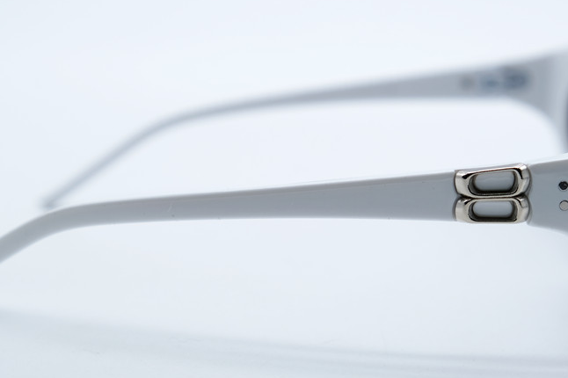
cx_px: 313
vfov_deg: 12.1
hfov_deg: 18.1
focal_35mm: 113
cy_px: 209
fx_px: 1782
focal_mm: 48.4
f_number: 5.6
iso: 160
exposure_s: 1/200
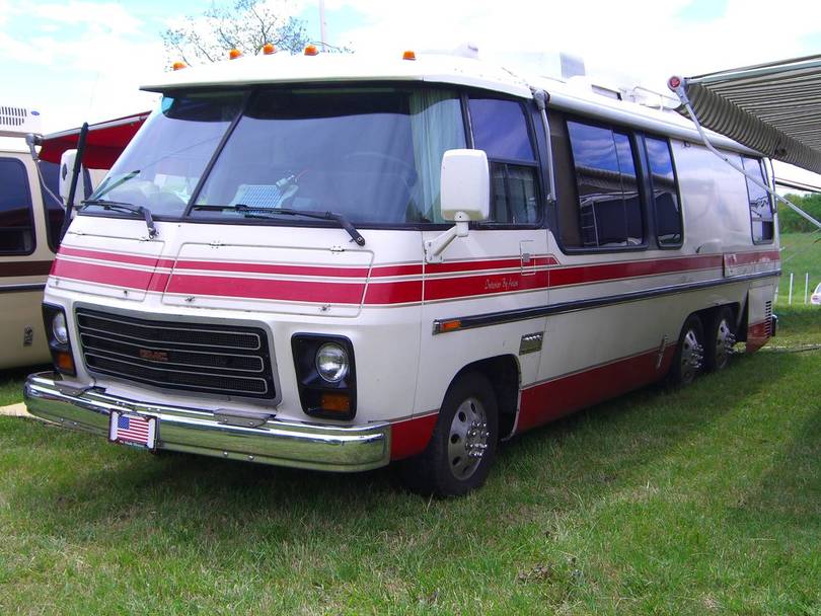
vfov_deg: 31.5
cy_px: 308
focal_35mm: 46
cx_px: 410
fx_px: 1091
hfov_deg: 41.2
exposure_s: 1/400
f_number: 4.4
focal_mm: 9.5
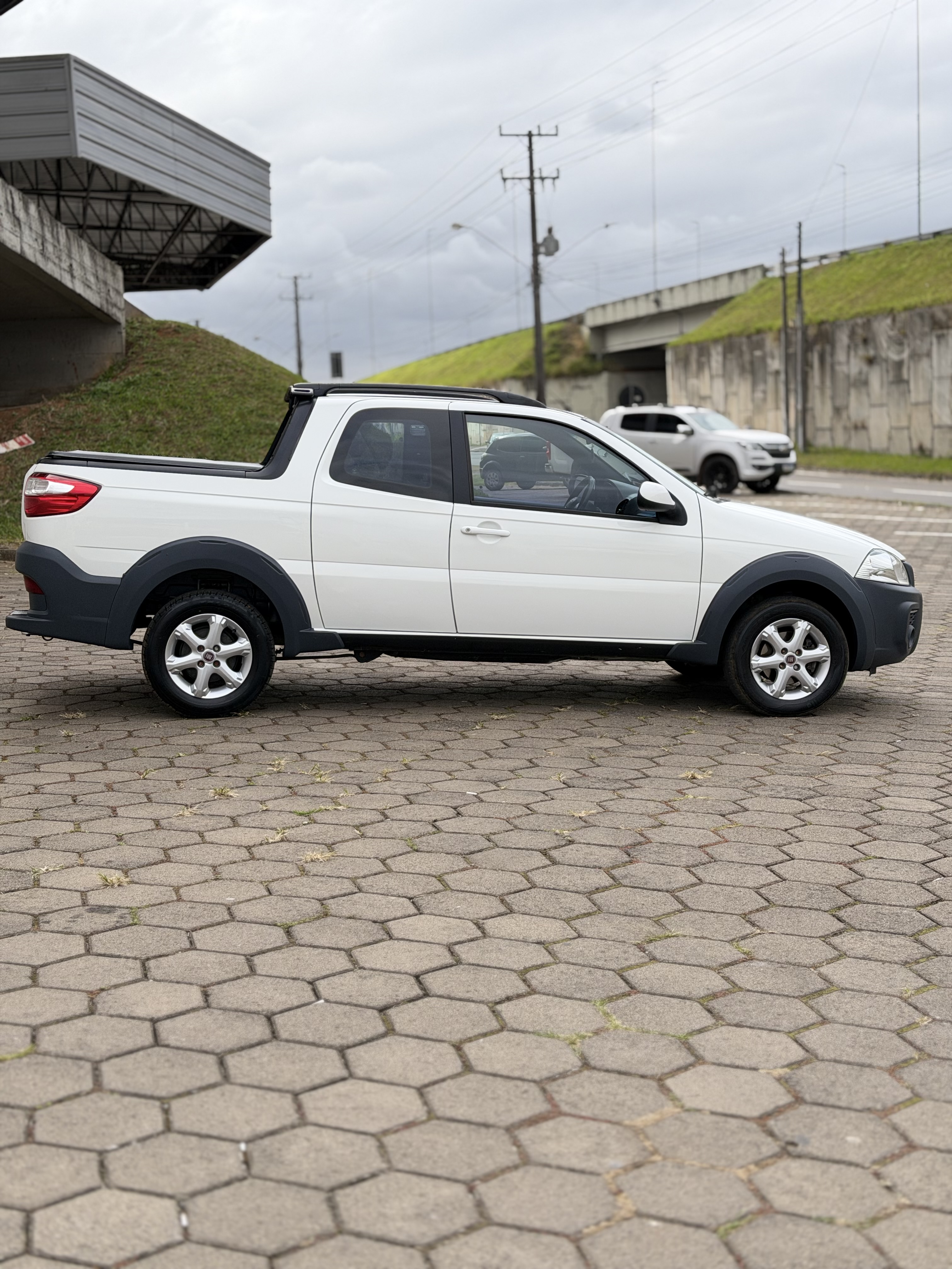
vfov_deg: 39.7
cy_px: 634
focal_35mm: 48
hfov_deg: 30.3
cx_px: 476
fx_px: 1760
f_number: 1.78
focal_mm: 6.76
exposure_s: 1/3534
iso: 64
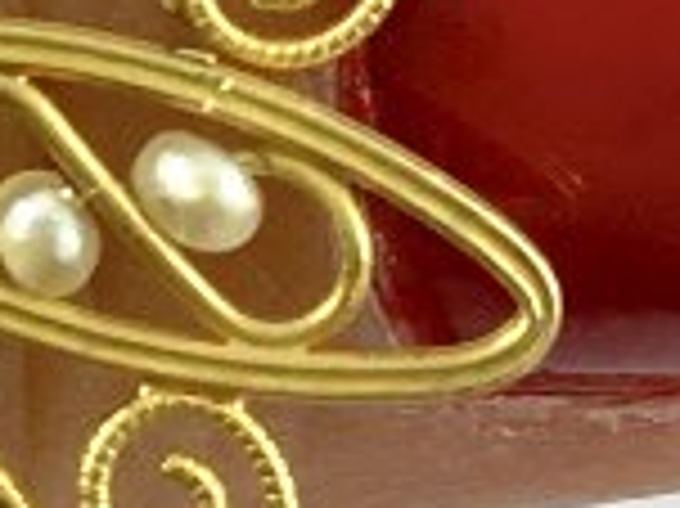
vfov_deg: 6.3
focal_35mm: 231
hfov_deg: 8.5
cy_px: -382
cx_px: -167
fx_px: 4534
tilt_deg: -65.9
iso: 25
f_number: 2.2
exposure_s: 1/102
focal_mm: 4.15
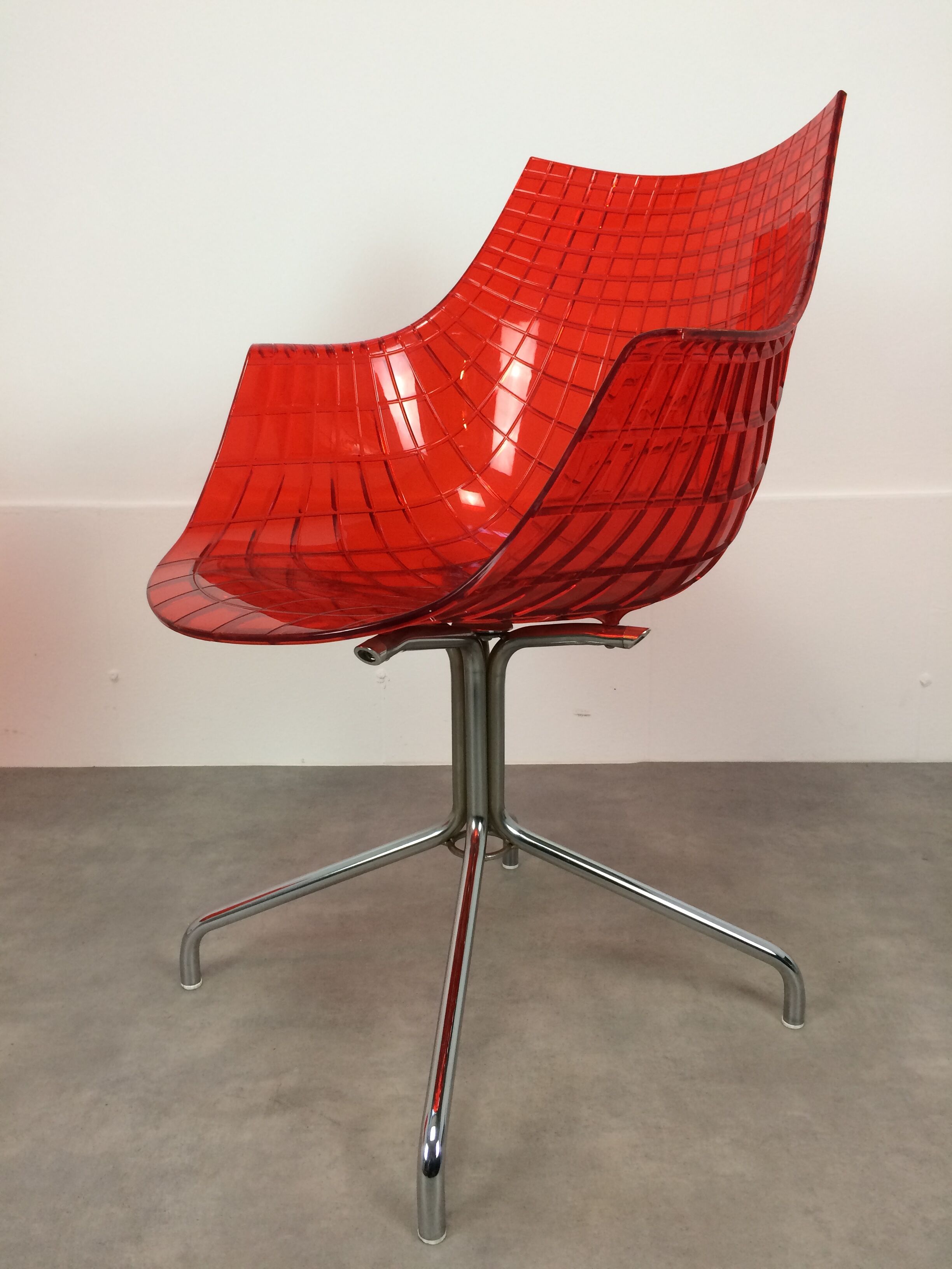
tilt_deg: -15.6
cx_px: 476
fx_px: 1063
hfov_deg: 48.2
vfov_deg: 61.7
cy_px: 634
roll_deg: +1.8
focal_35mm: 29
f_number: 2.2
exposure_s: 1/33
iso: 50
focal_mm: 4.15
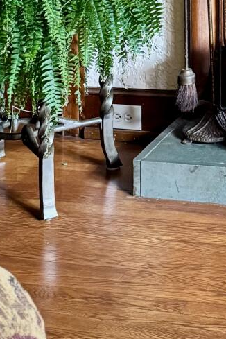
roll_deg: -0.3
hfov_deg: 13.0
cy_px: -151
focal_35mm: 102
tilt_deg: -1.6
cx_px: 288
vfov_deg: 18.1
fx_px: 960
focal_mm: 6.76
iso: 640
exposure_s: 1/40
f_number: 1.78
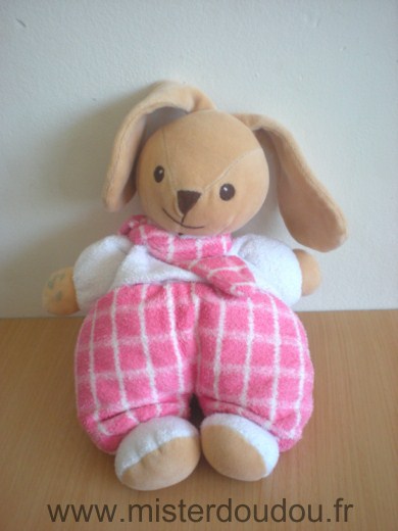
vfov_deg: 49.0
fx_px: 583
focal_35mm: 38
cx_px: 199
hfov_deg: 37.7
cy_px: 266
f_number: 3.1
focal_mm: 6.3
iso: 200
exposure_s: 1/55
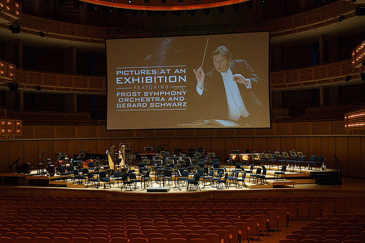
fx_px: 477
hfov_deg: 41.9
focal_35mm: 47
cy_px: 122
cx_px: 182
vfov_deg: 28.6
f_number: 7.1
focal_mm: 46
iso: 3200
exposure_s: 1/200
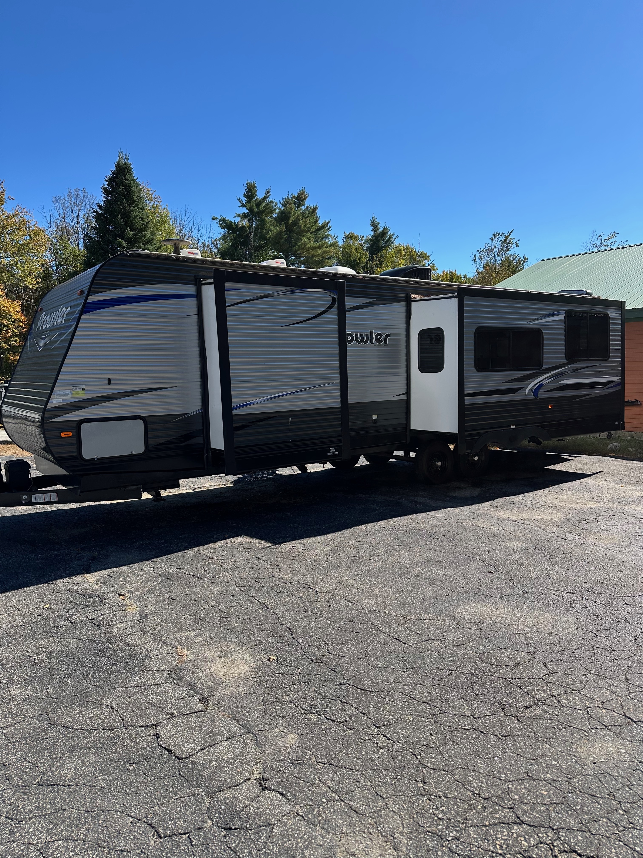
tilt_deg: -6.4
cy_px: 429
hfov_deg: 56.8
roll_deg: -1.0
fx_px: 594
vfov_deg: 71.6
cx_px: 322
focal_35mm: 24
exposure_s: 1/3247
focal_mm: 6.86
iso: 80
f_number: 1.78
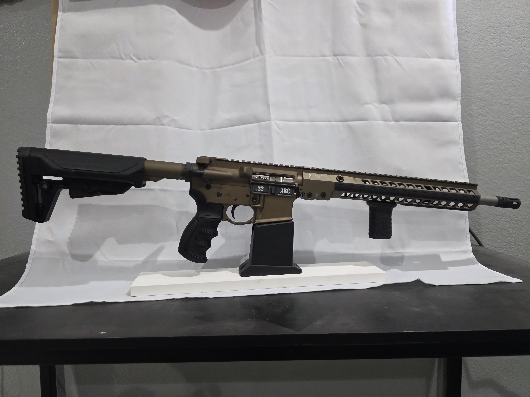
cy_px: 198
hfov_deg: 73.9
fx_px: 352
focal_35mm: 23
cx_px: 265
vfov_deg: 58.9
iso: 400
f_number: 1.7
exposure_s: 1/120
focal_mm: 6.3
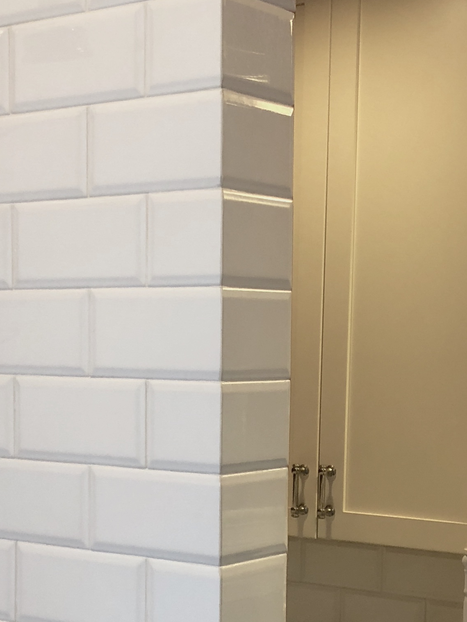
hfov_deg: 19.1
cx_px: 188
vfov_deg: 25.0
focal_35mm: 77
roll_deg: +0.7
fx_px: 1385
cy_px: 489
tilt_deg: -6.1
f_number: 1.8
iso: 40
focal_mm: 3.99
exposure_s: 1/15
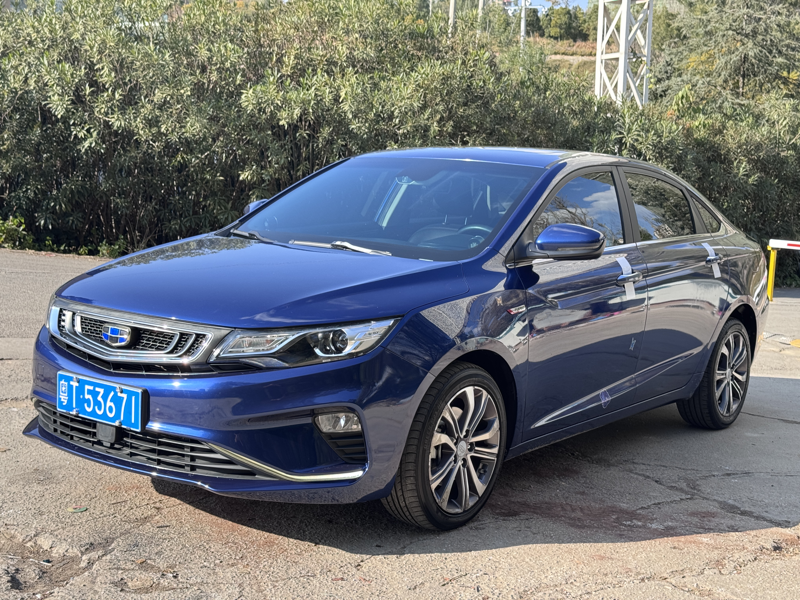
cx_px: 400
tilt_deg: -6.6
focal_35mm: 48
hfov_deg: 39.7
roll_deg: -1.5
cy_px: 300
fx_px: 1109
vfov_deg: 30.3
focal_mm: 6.76
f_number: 1.78
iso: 64
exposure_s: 1/707
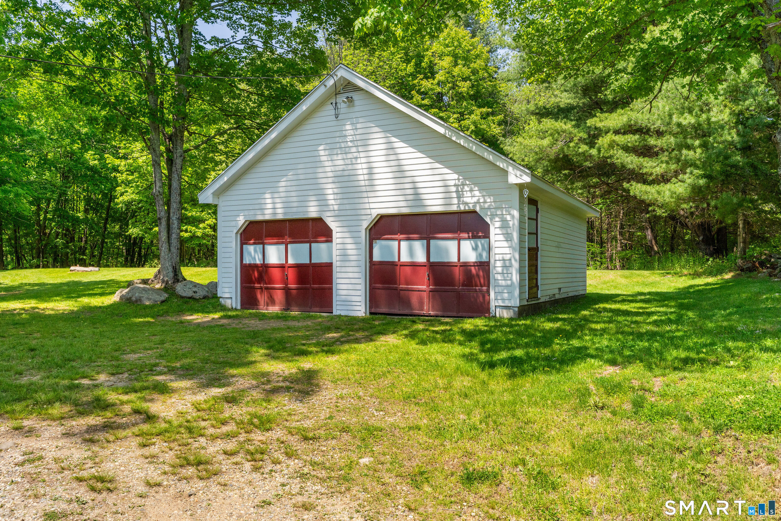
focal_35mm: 28
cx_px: 390
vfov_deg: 46.4
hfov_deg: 65.5
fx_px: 607
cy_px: 260
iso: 320
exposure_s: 1/250
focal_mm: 28
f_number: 8
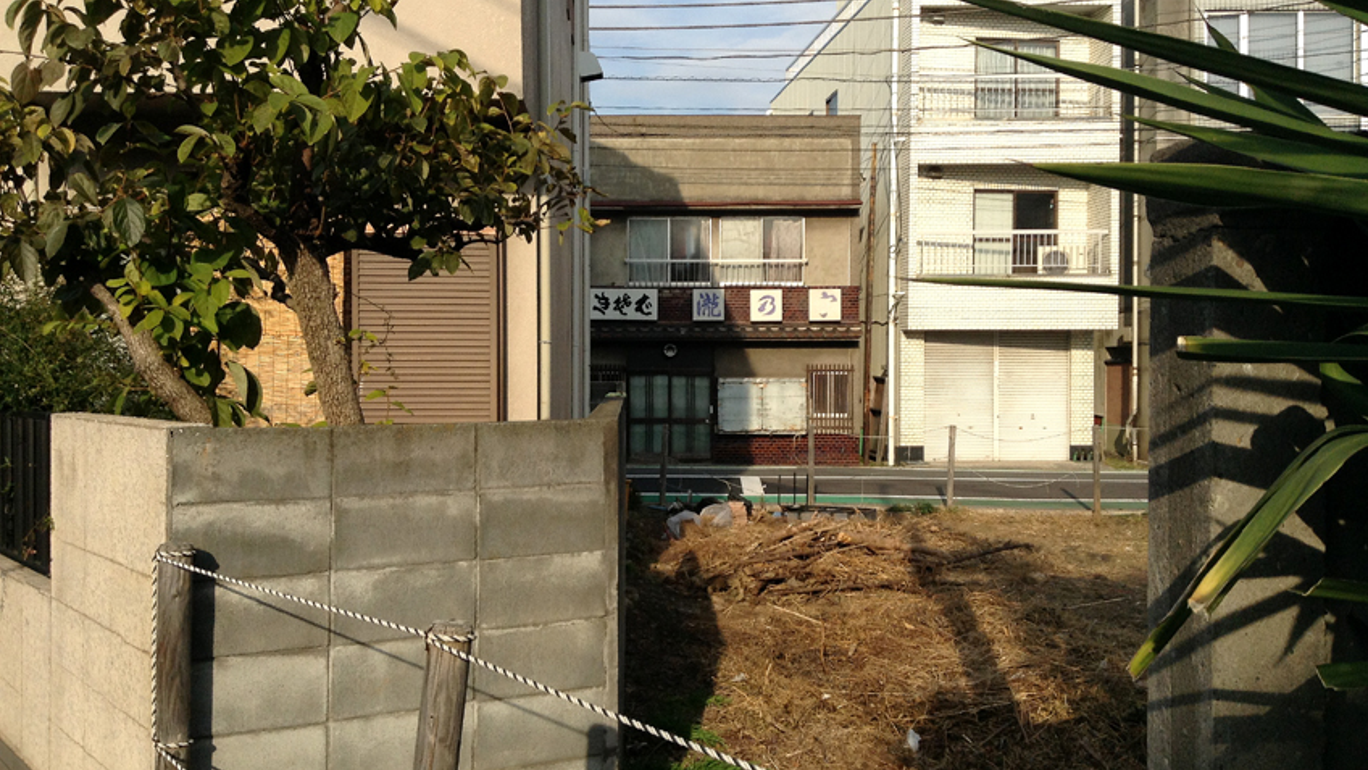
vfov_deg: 32.8
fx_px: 1306
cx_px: 684
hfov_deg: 55.3
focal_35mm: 36
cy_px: 364
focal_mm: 3.3
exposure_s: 1/905
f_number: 2.4
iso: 32
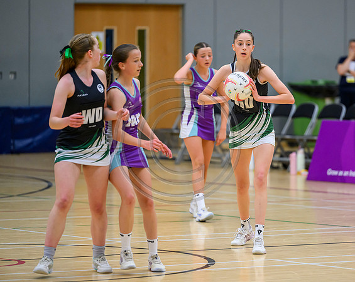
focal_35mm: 248
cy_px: 126
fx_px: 2604
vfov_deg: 6.2
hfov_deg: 7.8
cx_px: 234
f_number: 2.8
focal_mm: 200
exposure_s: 1/1250
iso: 3200
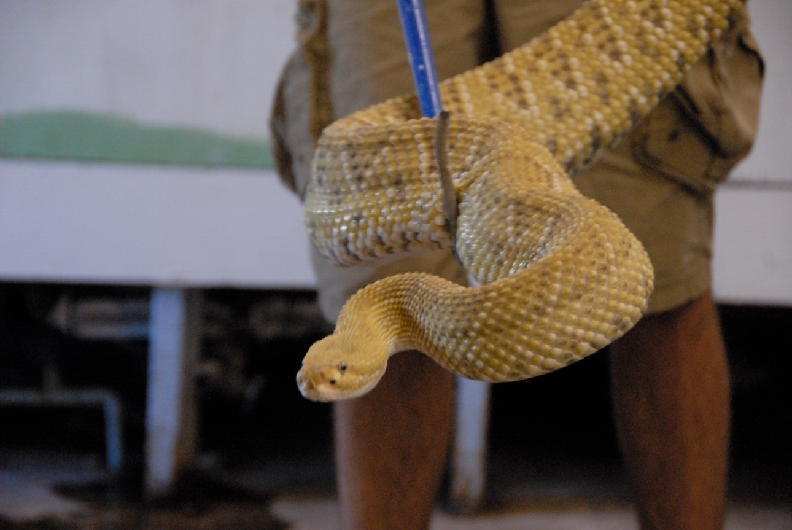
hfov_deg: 14.4
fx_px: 3138
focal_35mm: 142
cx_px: 396
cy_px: 265
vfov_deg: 9.7
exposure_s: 1/60
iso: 1600
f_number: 5.3
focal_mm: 95
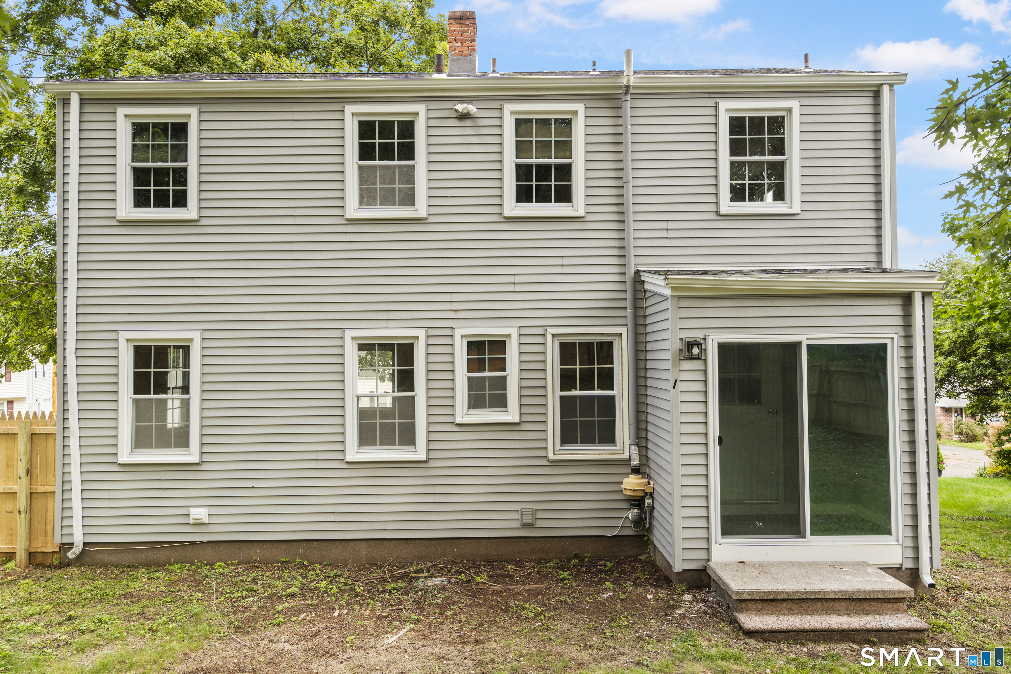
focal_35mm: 26
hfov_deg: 69.4
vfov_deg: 49.6
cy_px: 337
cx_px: 506
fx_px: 730
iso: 250
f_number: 9
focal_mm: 26
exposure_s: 1/10
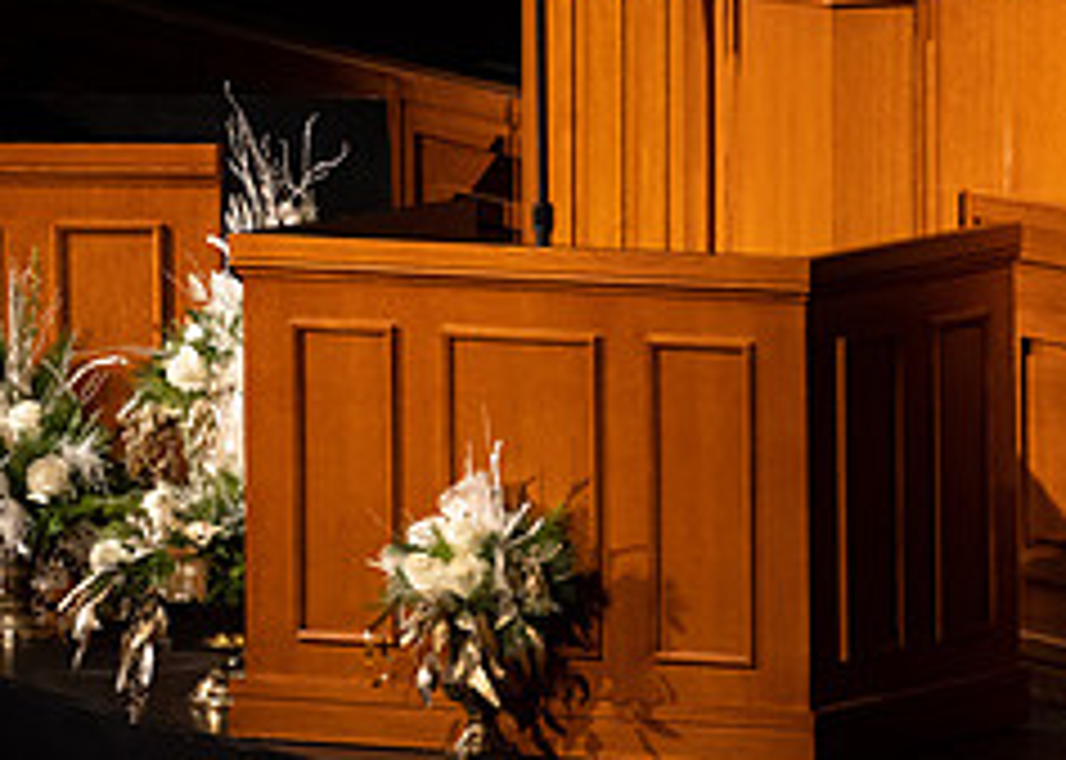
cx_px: 551
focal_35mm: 617
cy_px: -240
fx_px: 18669
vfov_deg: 2.3
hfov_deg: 3.3
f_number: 2.8
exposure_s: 1/200
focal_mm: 200
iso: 1250
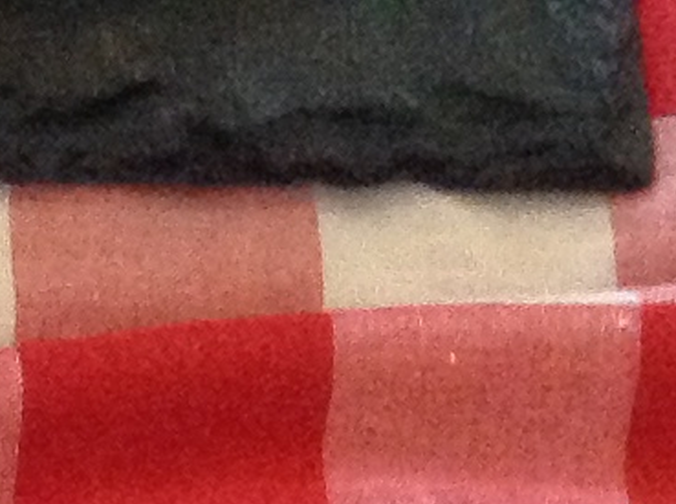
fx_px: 4520
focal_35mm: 232
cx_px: -819
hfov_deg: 8.0
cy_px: 1770
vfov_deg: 5.7
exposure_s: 1/15
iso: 320
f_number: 2.4
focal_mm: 3.3
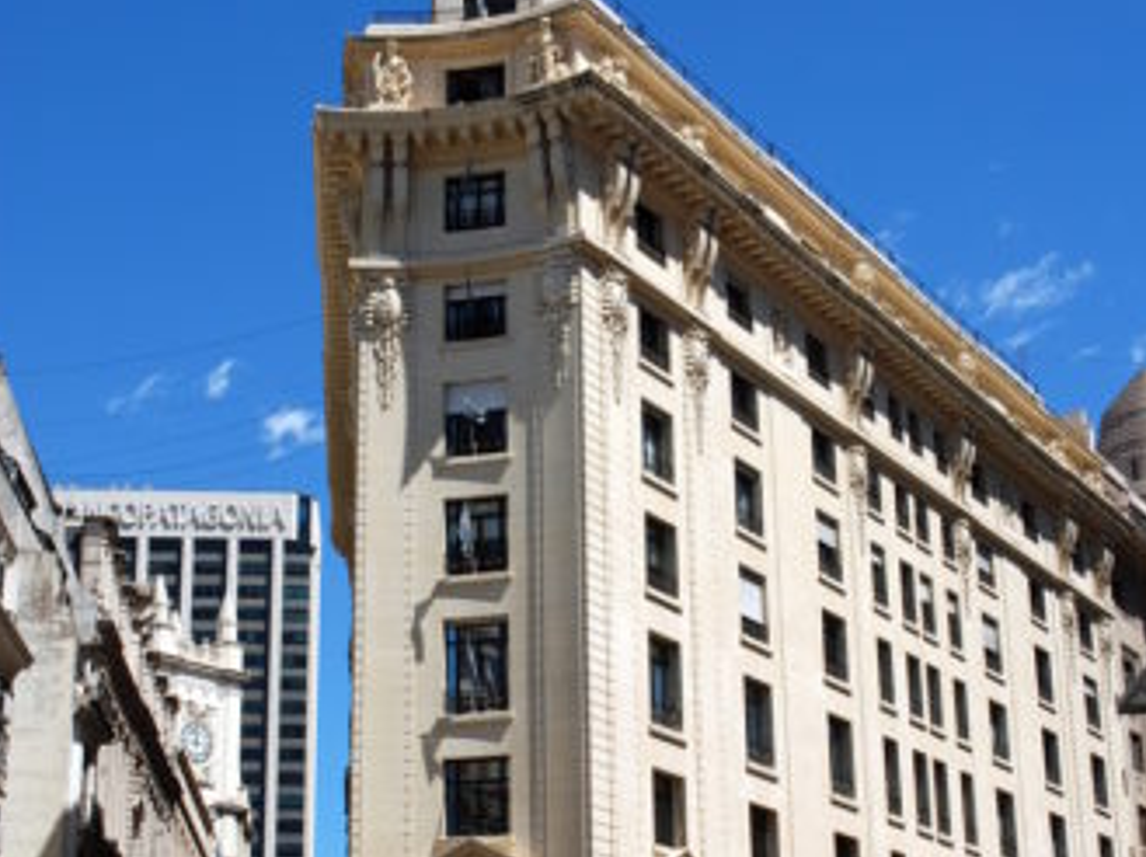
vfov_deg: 22.9
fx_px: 2108
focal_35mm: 64
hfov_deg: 30.4
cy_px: 564
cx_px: 570
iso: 100
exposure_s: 1/100
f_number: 16
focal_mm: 29
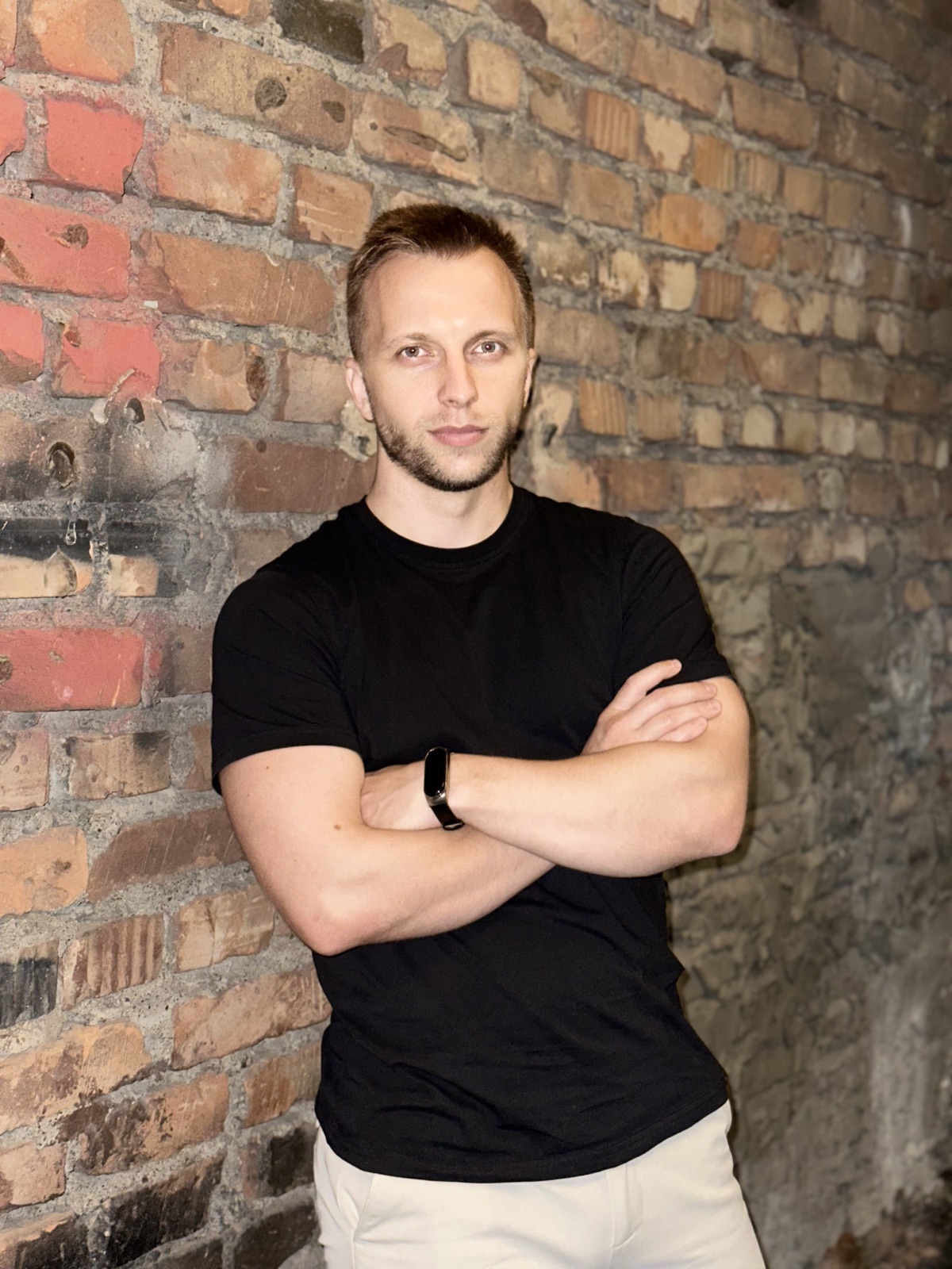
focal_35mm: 48
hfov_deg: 30.3
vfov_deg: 39.7
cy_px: 634
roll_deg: -1.7
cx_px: 476
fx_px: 1760
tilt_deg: -4.5
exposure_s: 1/4
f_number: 1.78
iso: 250
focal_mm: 6.86
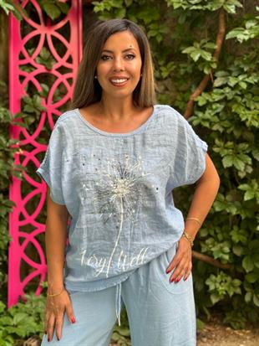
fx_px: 479
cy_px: 173
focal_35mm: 48
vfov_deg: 39.6
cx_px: 130
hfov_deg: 30.3
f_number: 1.78
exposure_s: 1/130
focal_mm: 6.76
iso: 50
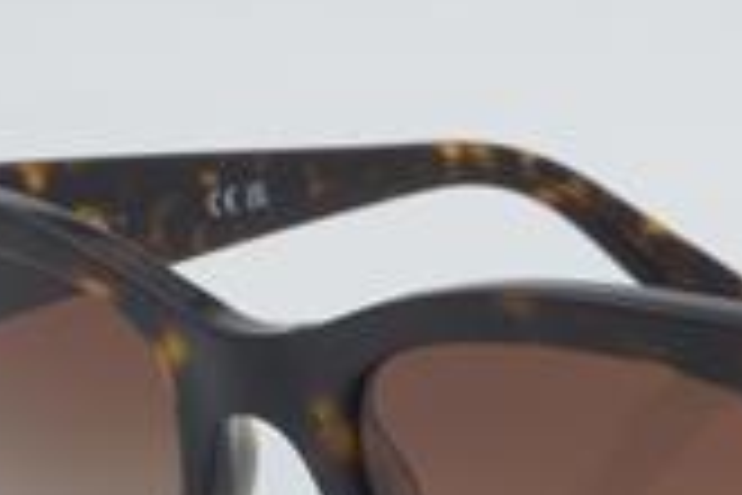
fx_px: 3751
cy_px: 472
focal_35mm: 182
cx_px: 684
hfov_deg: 11.2
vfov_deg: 7.5
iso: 100
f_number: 32
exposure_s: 1/3
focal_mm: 50
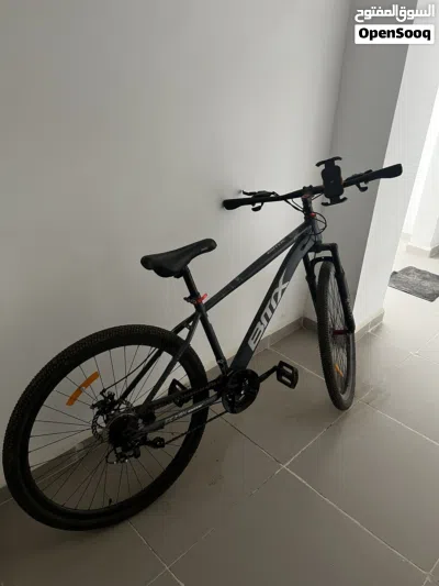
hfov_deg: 53.1
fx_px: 439
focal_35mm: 26
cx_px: 220
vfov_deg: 67.3
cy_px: 293
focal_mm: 5.1
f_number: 1.6
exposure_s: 1/60
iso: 320
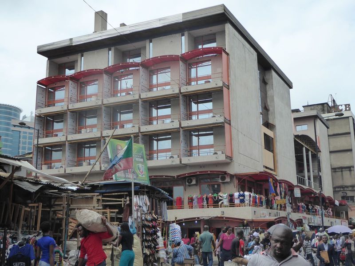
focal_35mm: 46
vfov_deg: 31.5
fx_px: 472
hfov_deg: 41.2
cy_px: 133
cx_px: 178
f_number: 3.9
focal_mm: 7.8
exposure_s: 1/500
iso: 160
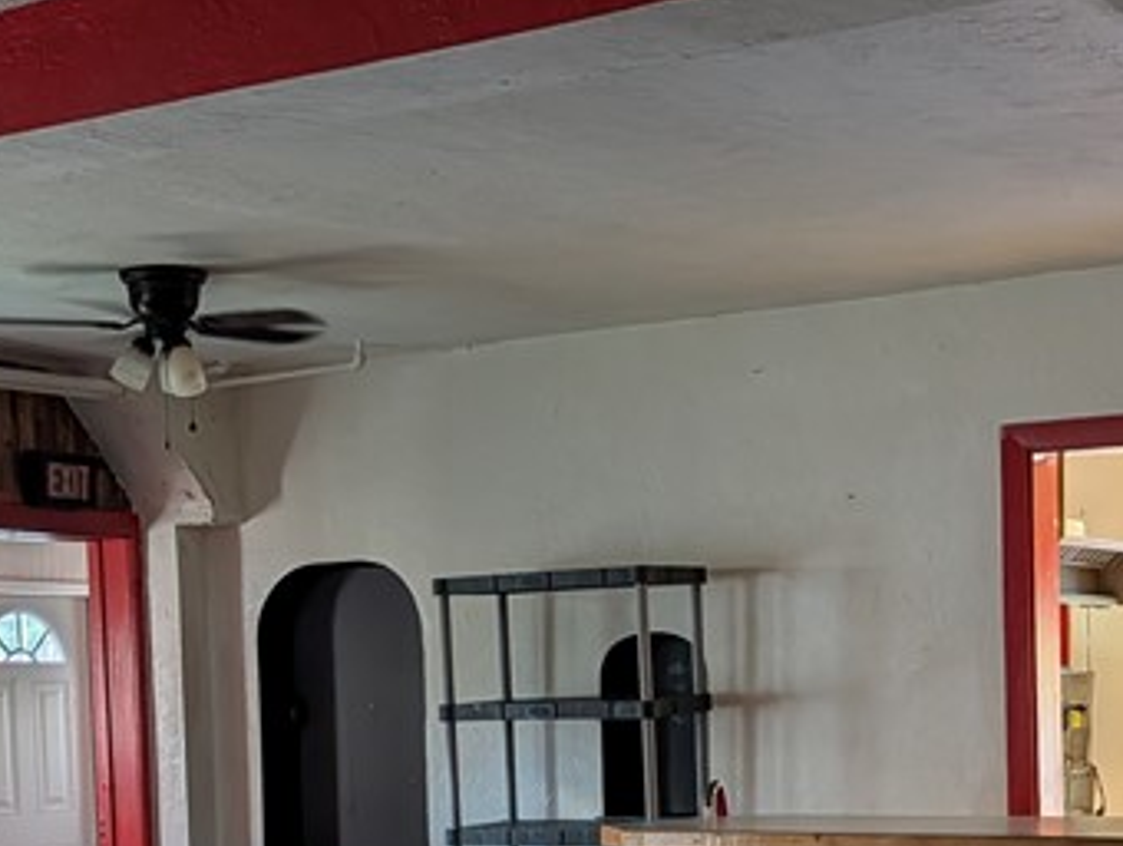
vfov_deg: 19.9
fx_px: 2339
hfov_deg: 27.0
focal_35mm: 72
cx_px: 606
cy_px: 836
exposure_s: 1/60
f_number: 1.68
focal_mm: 6.9
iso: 23
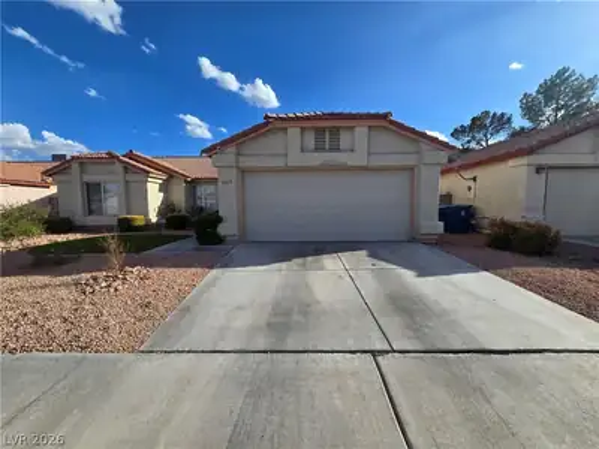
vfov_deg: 89.9
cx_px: 300
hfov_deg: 106.2
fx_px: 225
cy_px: 224
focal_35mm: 13
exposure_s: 1/2456
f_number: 2.2
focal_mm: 2.2
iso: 50
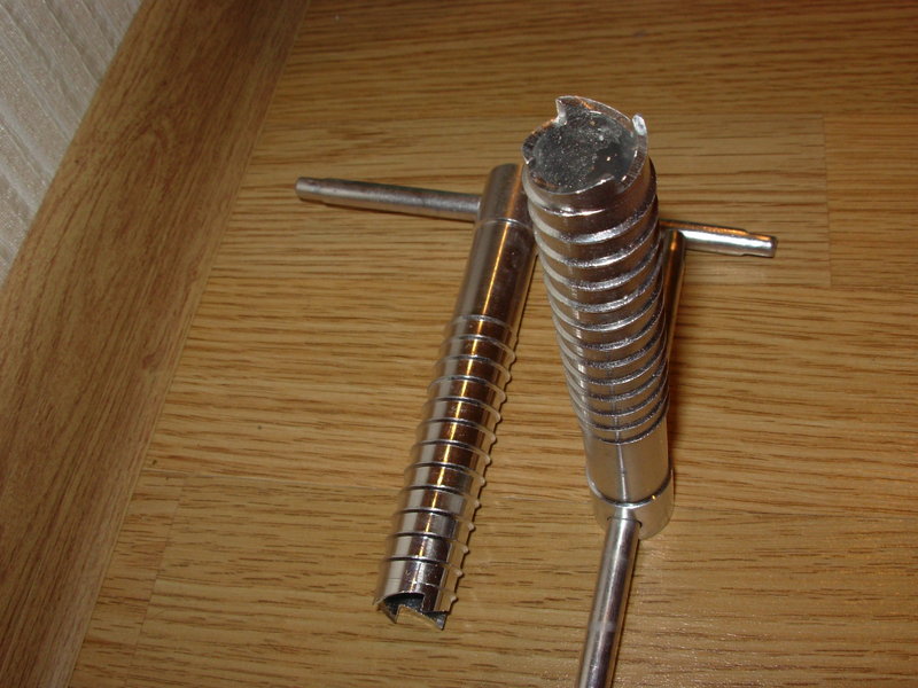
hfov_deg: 49.0
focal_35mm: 38
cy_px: 344
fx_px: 1008
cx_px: 459
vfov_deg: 37.7
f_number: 4.9
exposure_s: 1/32
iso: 50
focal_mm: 6.3
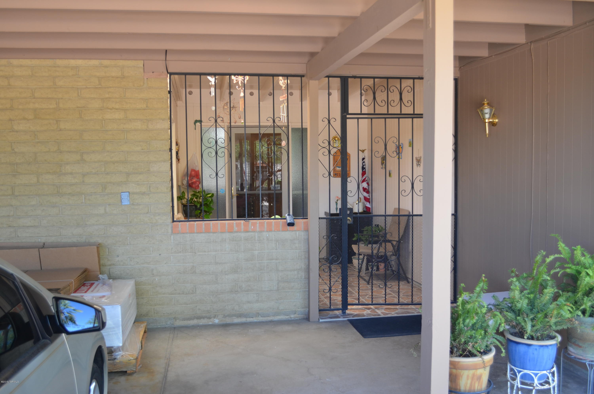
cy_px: 197
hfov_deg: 57.3
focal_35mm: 33
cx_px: 297
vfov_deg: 39.8
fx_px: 543
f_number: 4.5
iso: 400
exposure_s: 1/80
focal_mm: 22
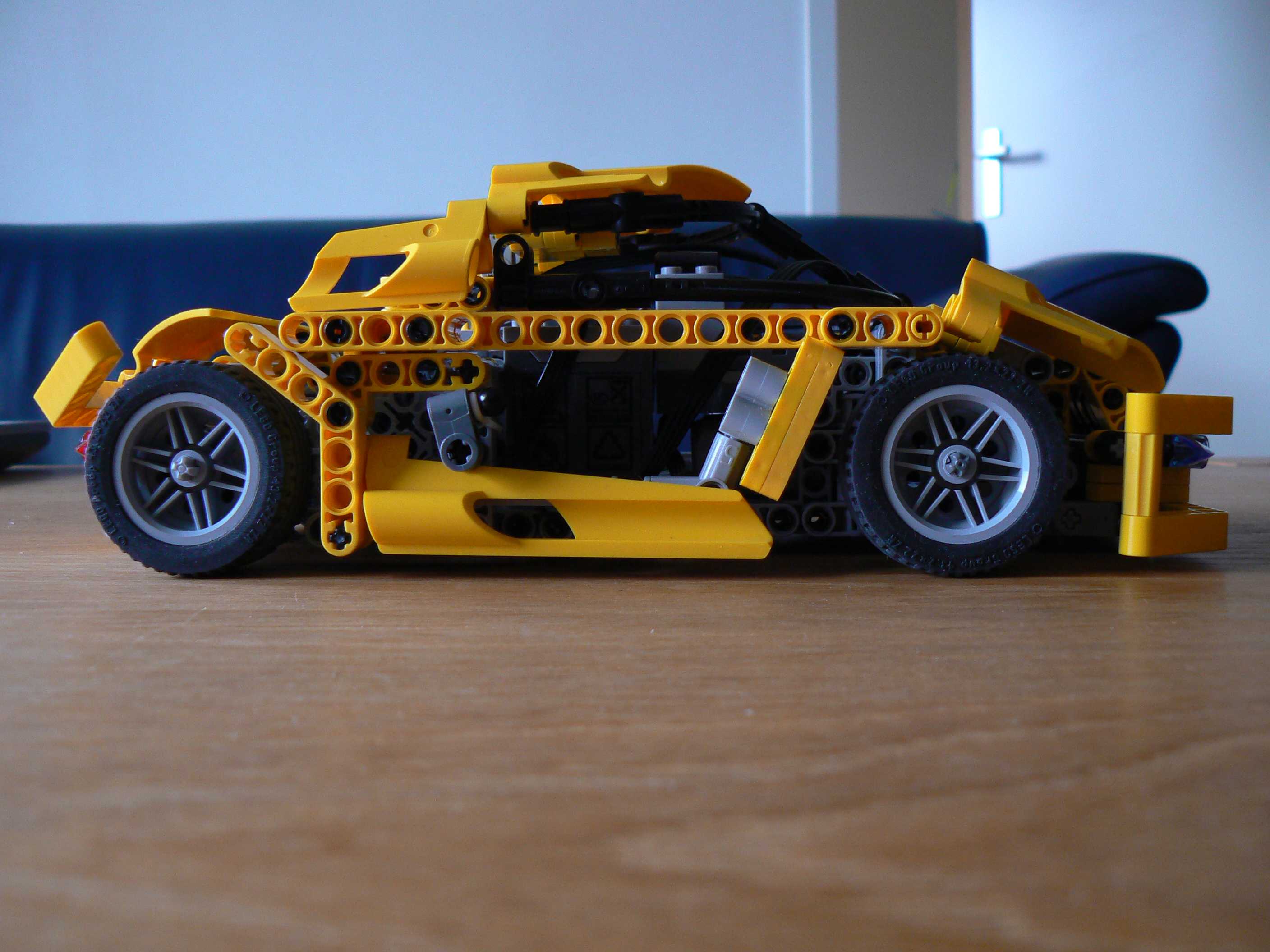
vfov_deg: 39.7
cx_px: 635
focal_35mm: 36
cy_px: 476
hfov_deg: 51.4
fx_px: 1321
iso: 100
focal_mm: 6
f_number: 2.8
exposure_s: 1/5
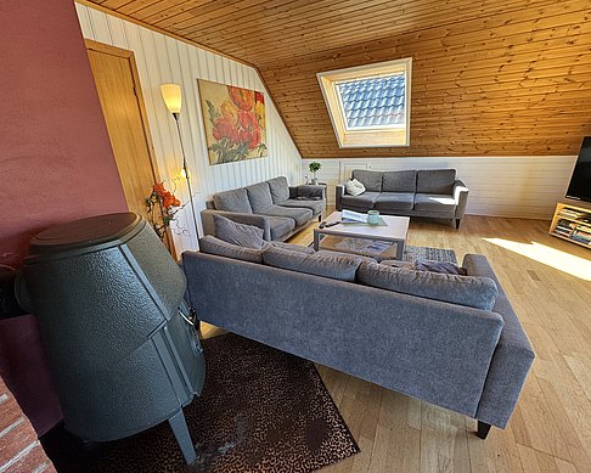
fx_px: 262
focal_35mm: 15
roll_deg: +2.8
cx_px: 286
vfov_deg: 84.1
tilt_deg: -19.0
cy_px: 235
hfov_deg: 96.8
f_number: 2.2
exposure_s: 1/100
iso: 160
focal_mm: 2.22
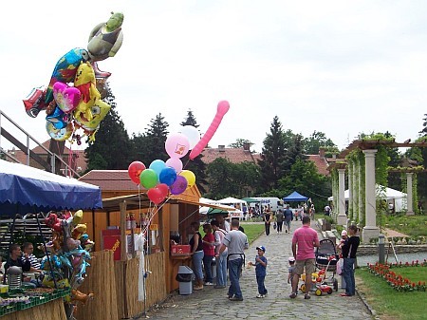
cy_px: 160
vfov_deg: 27.5
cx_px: 214
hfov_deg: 36.2
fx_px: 653
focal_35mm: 53
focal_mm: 8.6
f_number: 6.7
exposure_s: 1/350
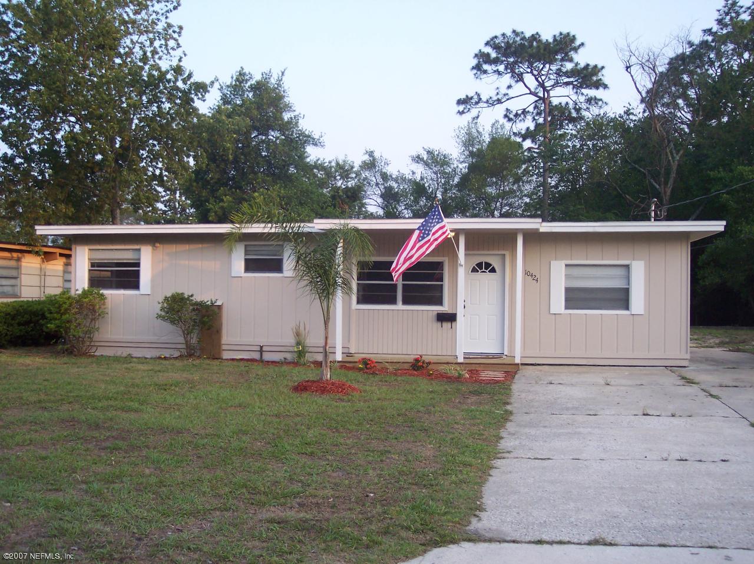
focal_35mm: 38
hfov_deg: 49.0
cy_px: 282
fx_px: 827
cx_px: 377
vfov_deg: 37.7
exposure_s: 1/250
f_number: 2.8
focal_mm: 8
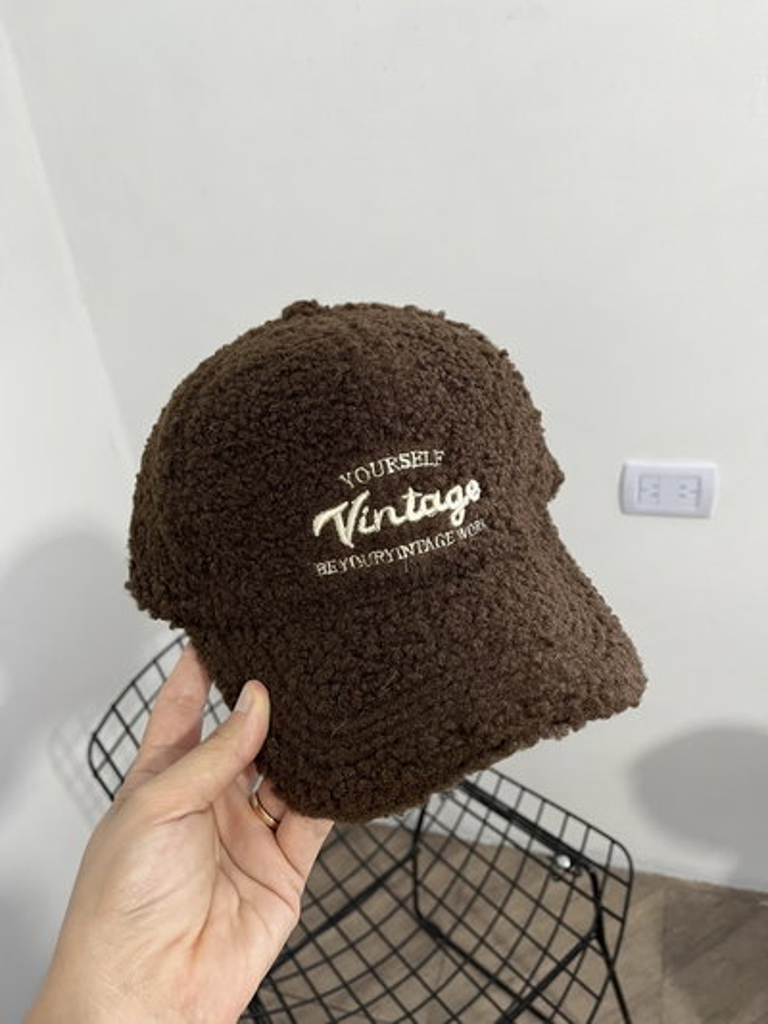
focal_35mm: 26
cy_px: 512
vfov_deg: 67.3
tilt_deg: -30.5
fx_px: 769
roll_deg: +7.2
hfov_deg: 53.1
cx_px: 384
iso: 125
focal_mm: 5.1
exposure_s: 1/66
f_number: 1.6
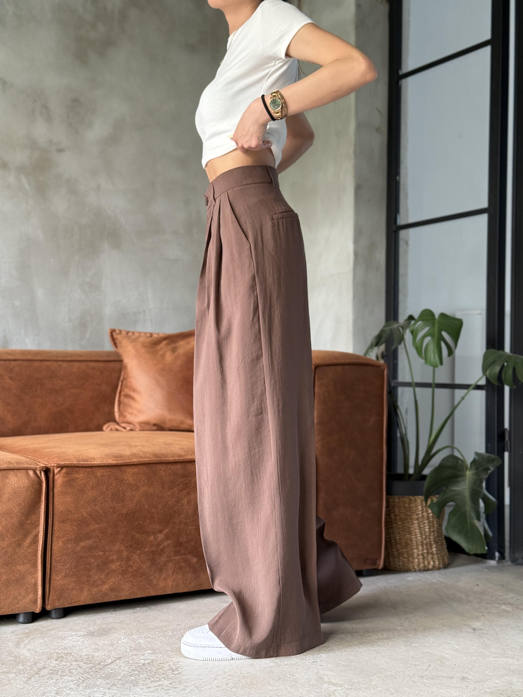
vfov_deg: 39.7
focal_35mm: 48
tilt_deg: +1.0
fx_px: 967
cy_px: 348
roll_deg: -0.7
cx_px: 262
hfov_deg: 30.3
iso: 125
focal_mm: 6.76
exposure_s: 1/60
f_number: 1.78
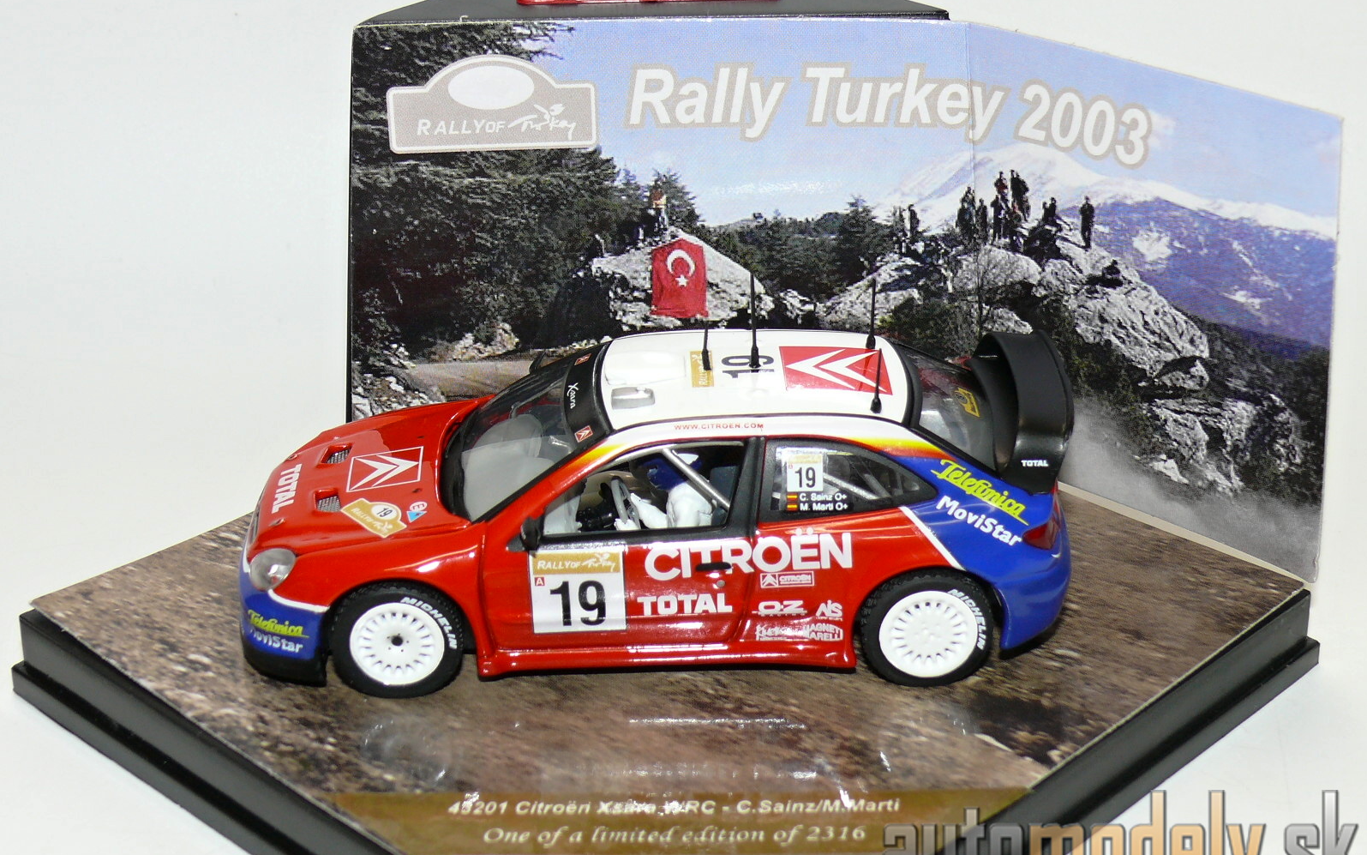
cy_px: 407
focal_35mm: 67
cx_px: 685
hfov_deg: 30.6
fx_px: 2496
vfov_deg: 19.4
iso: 100
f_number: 4
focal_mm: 10.4
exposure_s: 1/30
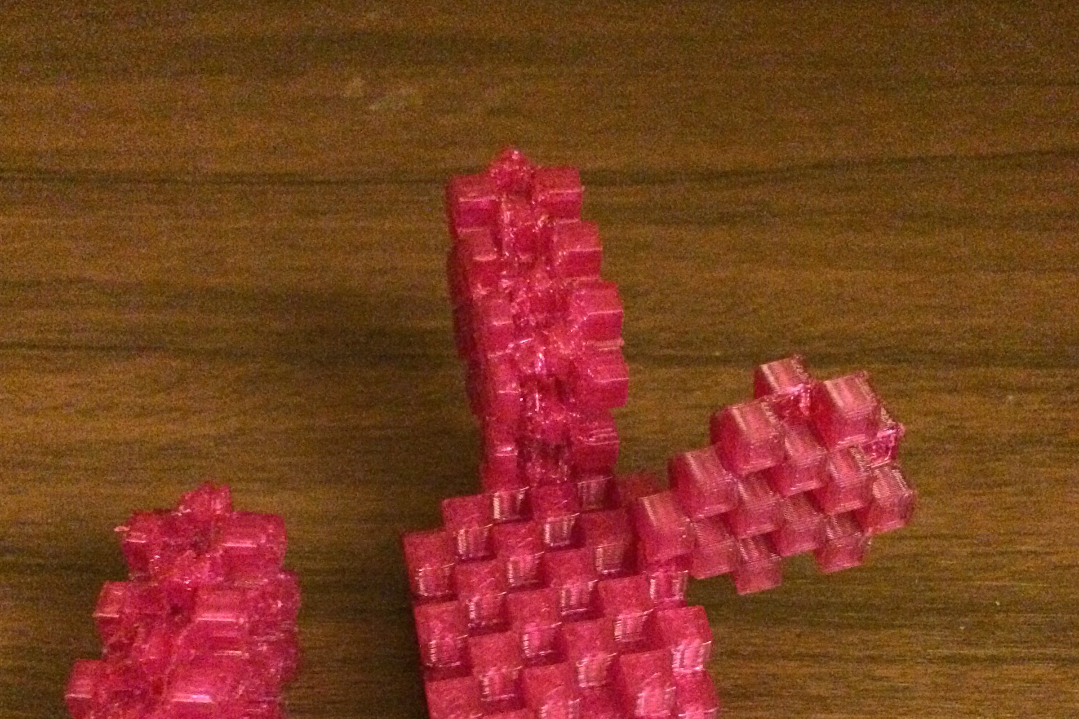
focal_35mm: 41
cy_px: 607
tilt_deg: -50.9
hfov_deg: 47.4
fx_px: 1229
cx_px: 541
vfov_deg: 31.5
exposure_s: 1/15
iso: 2000
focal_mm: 4.15
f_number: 2.2
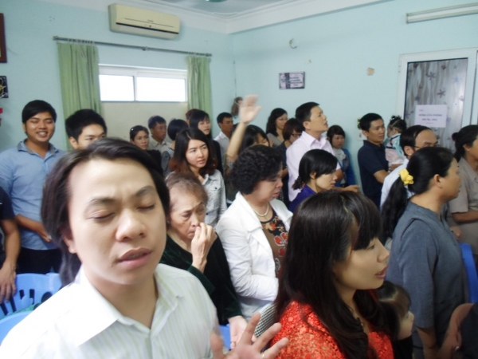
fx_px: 345
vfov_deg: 54.9
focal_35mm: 25
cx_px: 239
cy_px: 180
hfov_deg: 69.4
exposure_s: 1/10
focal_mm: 4.5
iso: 200
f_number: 2.5
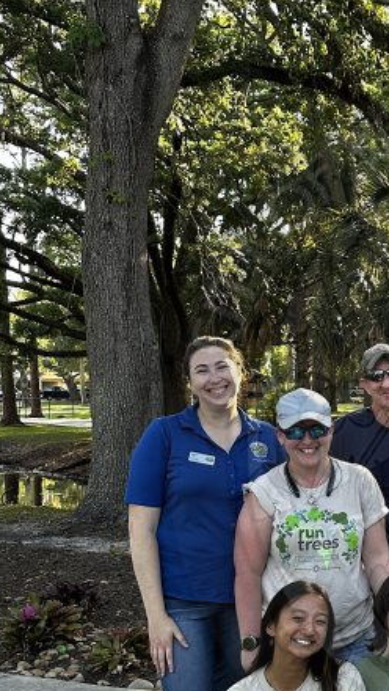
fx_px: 1044
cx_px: 549
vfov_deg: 36.3
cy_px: 449
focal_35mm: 57
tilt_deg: -1.9
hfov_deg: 19.0
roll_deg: +0.0
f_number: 1.78
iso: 80
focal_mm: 6.86
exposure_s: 1/241
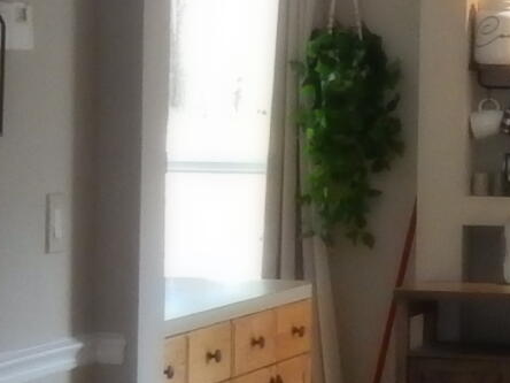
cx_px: 924
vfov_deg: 8.8
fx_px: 2490
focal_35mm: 169
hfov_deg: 10.9
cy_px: 207
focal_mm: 4.5
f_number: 3.7
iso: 360
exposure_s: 1/30
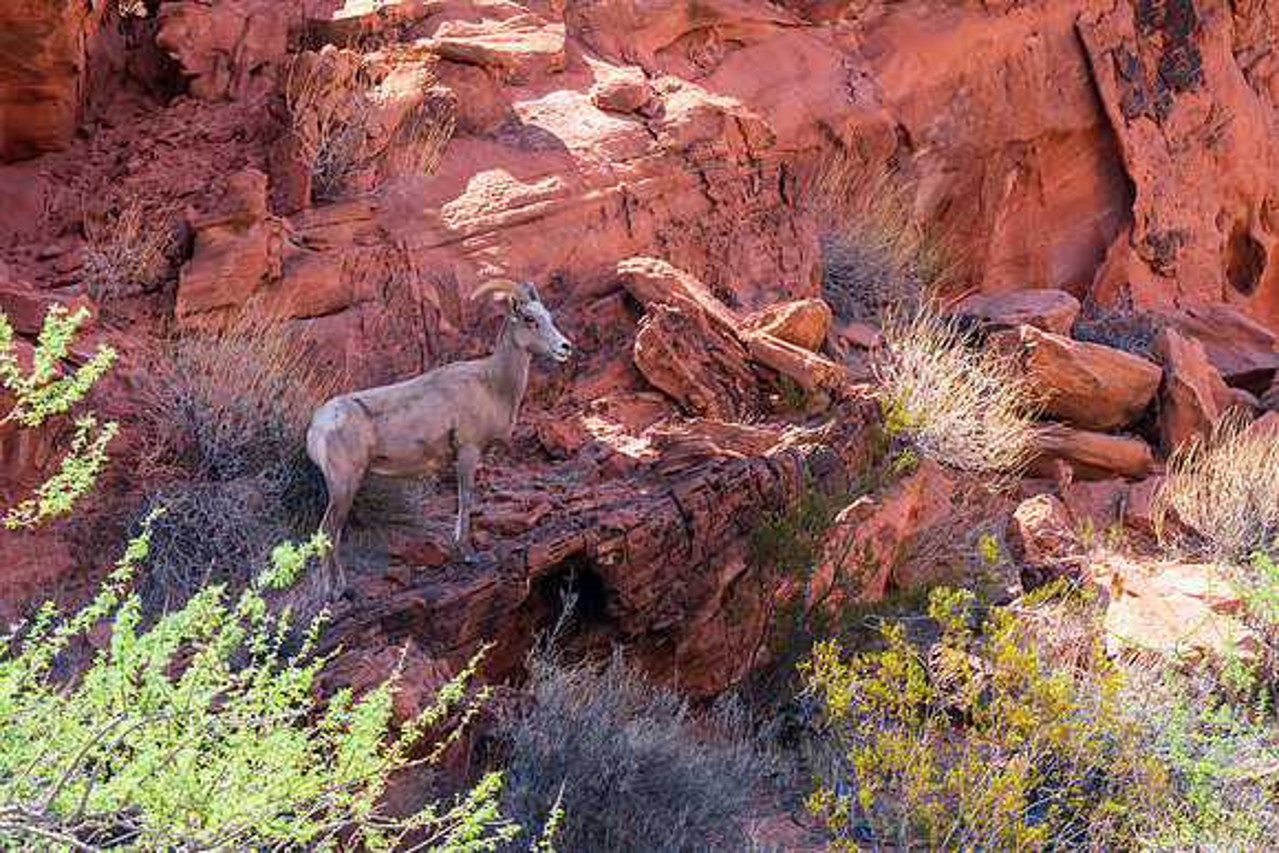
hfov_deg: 19.5
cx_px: 640
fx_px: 3731
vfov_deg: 13.0
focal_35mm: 105
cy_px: 426
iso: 200
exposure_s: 1/50
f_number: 8
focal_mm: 70
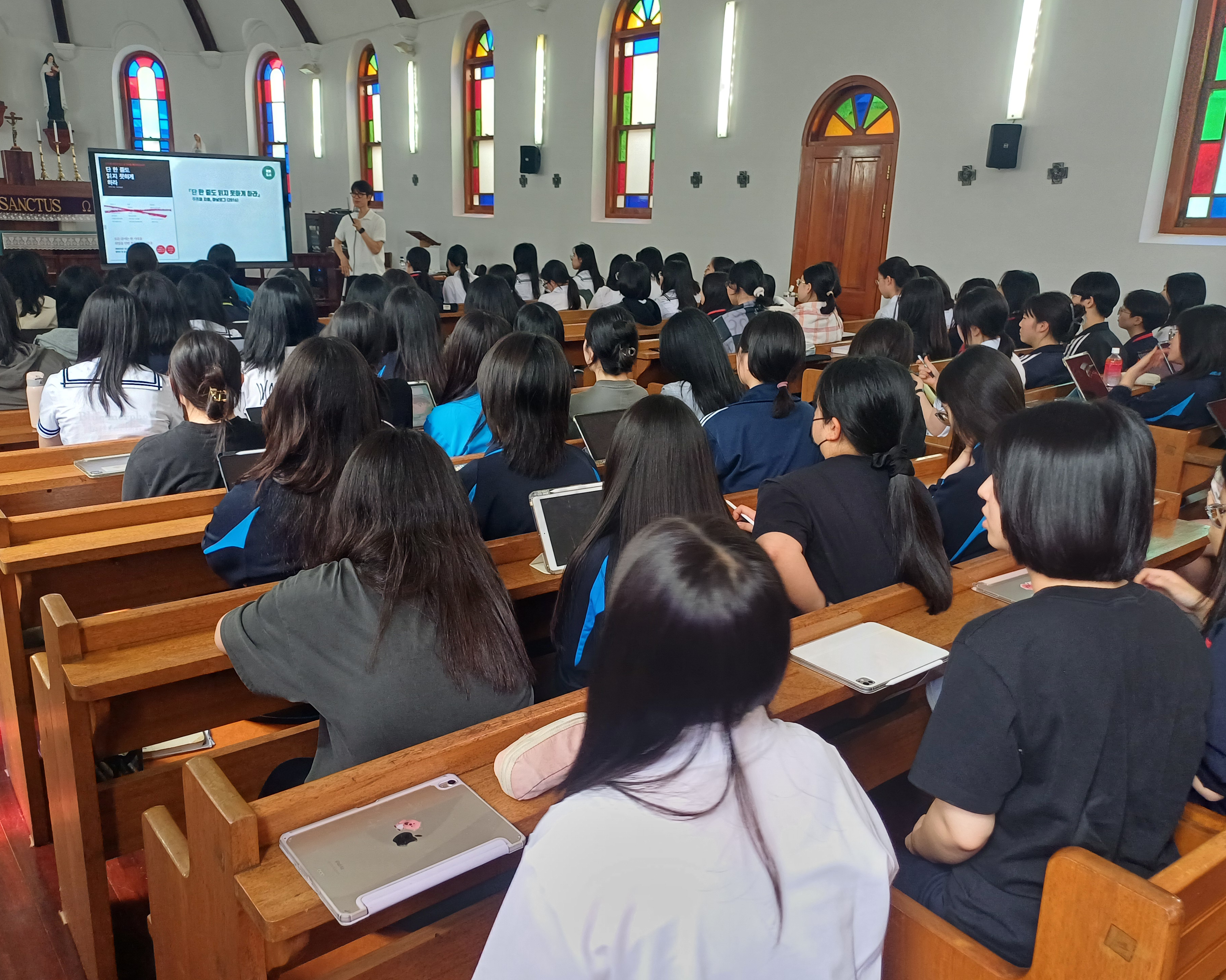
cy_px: 496
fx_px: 980
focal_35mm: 27
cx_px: 600
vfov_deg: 53.2
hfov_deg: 64.1
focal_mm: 4.65
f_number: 1.8
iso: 160
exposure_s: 1/60
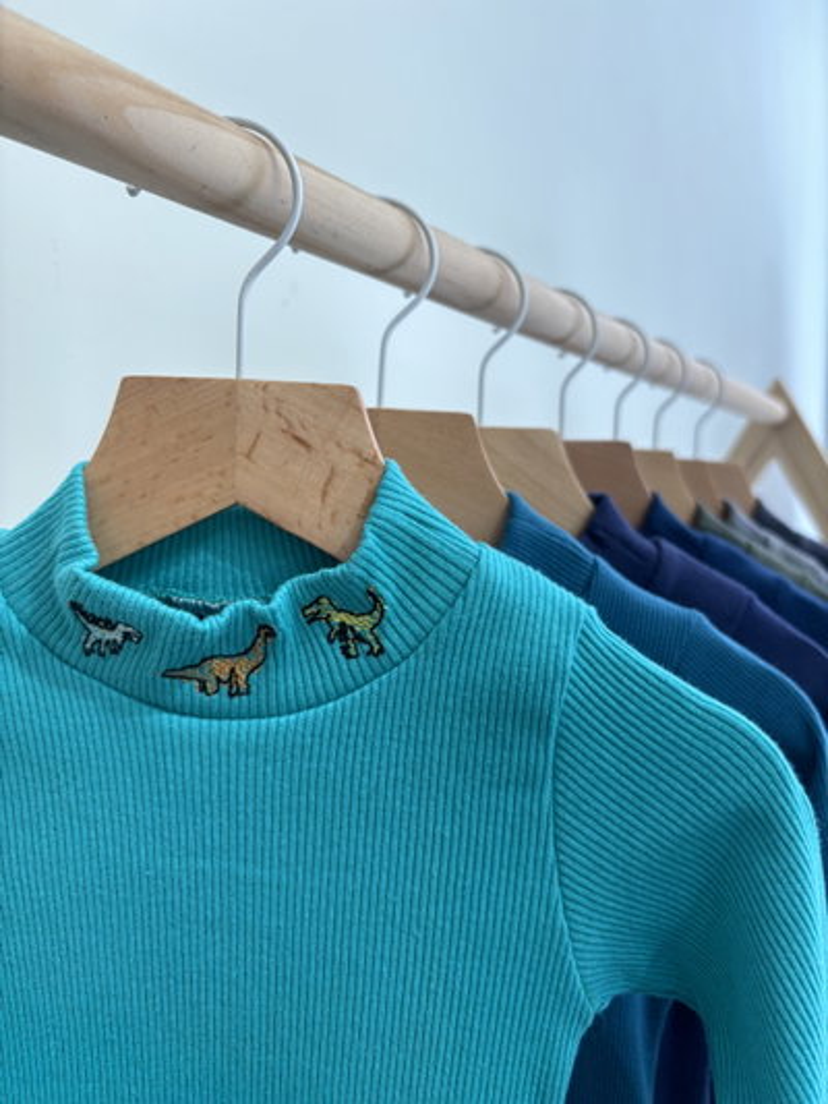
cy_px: 552
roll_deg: -1.0
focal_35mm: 26
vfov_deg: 67.3
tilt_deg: -4.3
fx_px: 829
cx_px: 414
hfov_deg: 53.1
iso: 40
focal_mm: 5.96
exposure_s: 1/100
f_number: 1.6
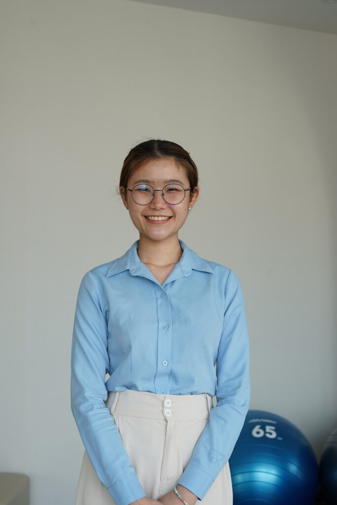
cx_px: 168
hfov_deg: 22.6
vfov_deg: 33.4
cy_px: 252
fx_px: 842
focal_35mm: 60
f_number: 5.6
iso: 200
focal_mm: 60
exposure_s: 1/60
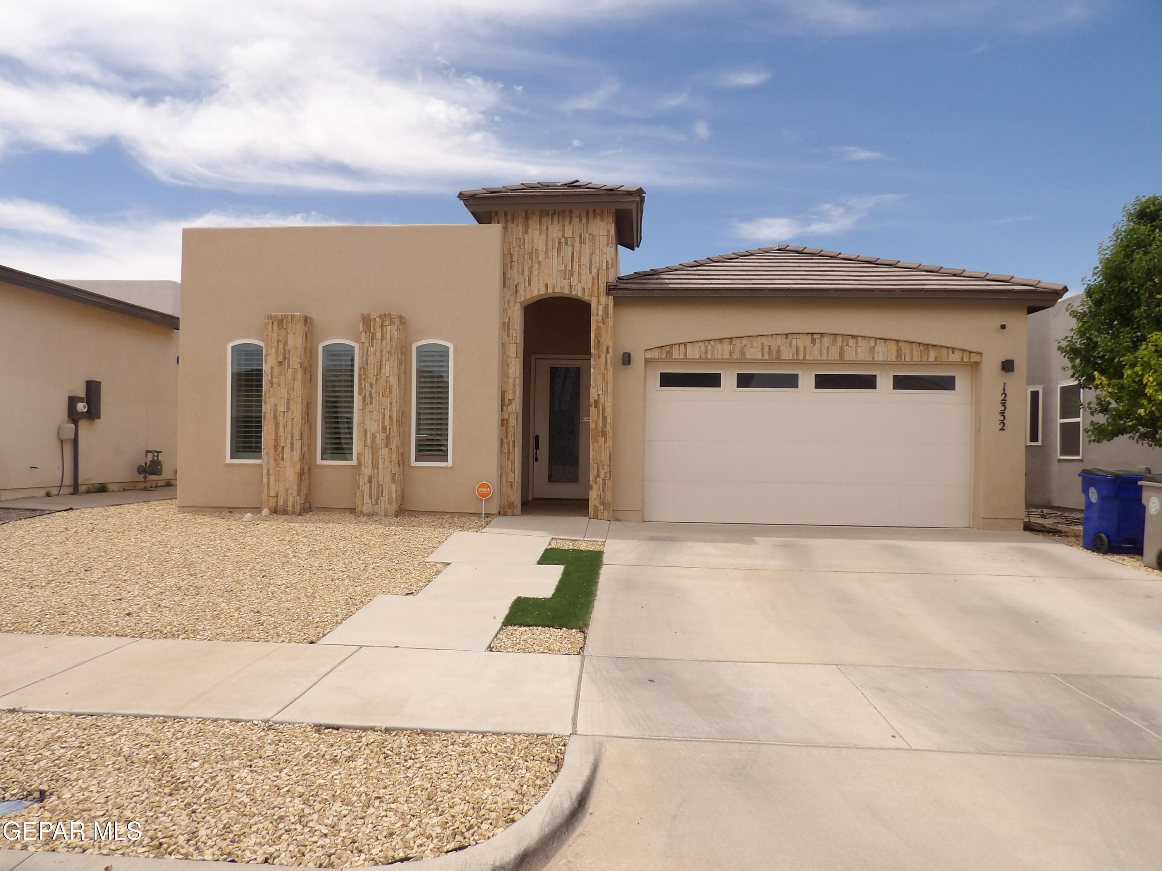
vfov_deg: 56.8
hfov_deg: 71.6
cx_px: 581
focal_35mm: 24
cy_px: 436
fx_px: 806
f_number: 4.6
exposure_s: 1/857
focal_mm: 4.3
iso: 100
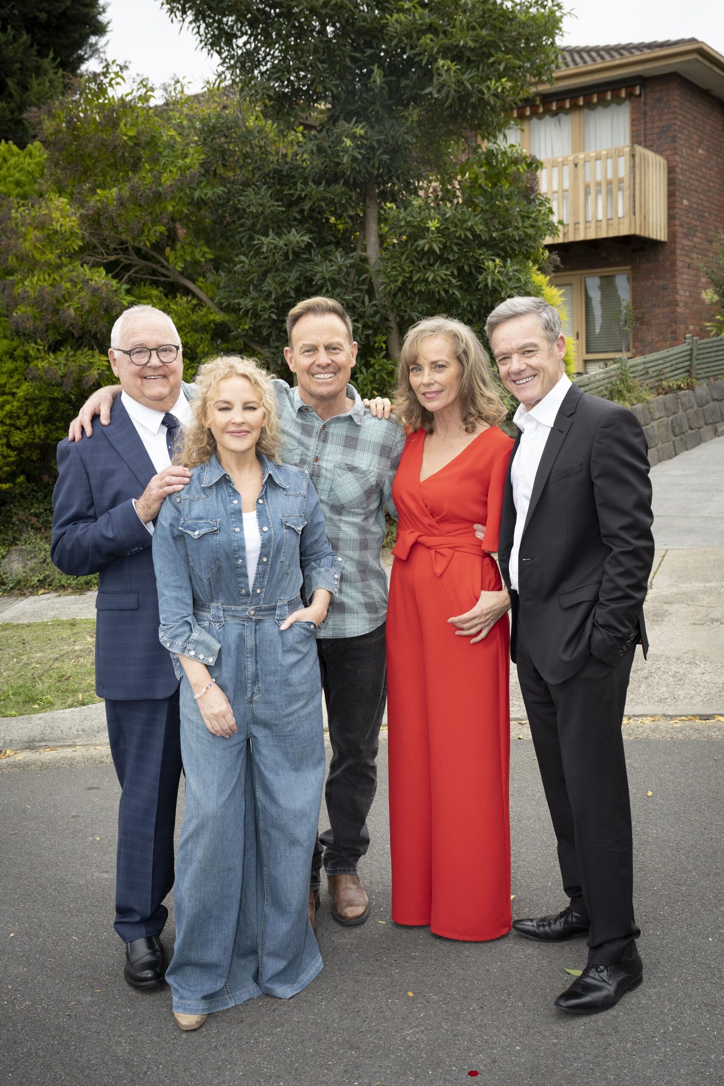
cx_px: 362
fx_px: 1116
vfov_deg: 51.9
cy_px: 543
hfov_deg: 35.9
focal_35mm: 37
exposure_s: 1/200
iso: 500
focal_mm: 37
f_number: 6.3
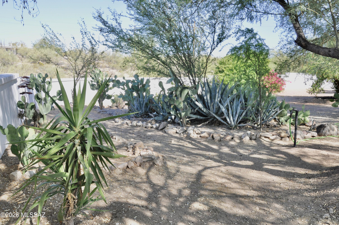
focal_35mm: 36
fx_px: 339
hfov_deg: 53.2
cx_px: 170
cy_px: 112
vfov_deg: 36.8
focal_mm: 24
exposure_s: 1/125
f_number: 11
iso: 200
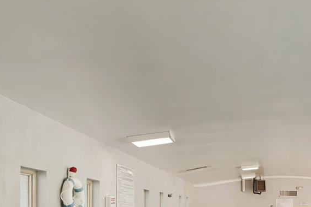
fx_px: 389
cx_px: 408
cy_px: 206
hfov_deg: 32.4
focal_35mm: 45
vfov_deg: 28.1
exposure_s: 1/25
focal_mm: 16
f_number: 8
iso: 100
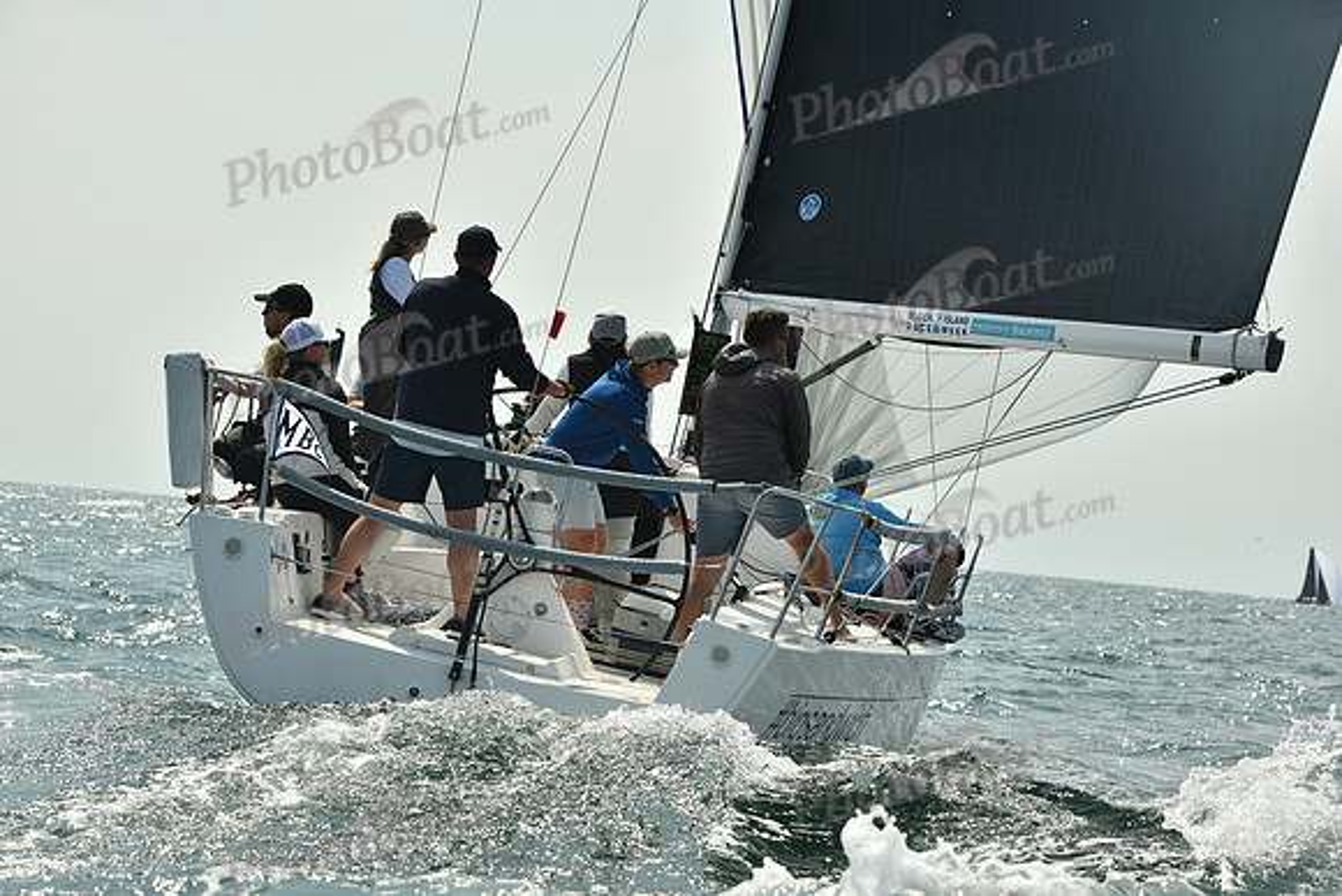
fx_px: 4176
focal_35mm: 112
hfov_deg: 18.3
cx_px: 671
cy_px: 448
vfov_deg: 12.2
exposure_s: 1/1250
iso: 320
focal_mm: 112
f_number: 10
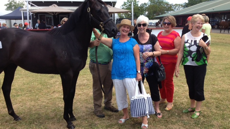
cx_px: 114
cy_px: 65
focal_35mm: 39
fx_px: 238
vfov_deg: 30.4
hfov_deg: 51.6
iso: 50
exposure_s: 1/536
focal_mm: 4.28
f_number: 2.4
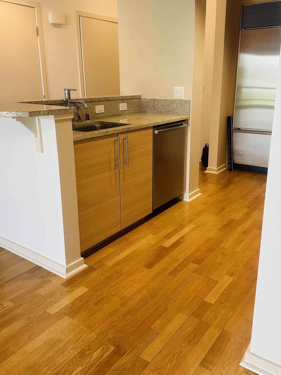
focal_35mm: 30
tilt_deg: -15.8
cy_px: 172
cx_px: 154
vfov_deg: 59.9
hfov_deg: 46.7
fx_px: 325
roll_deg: -0.6
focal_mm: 6.86
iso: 160
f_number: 1.78
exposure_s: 1/120
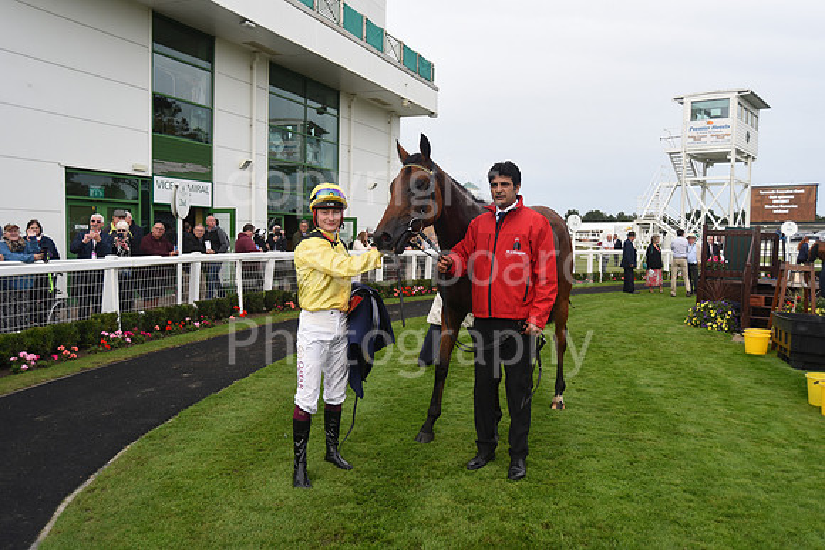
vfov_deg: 43.6
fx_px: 688
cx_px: 412
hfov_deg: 61.9
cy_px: 275
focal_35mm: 30
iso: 800
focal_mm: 30
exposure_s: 1/1000
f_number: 5.6
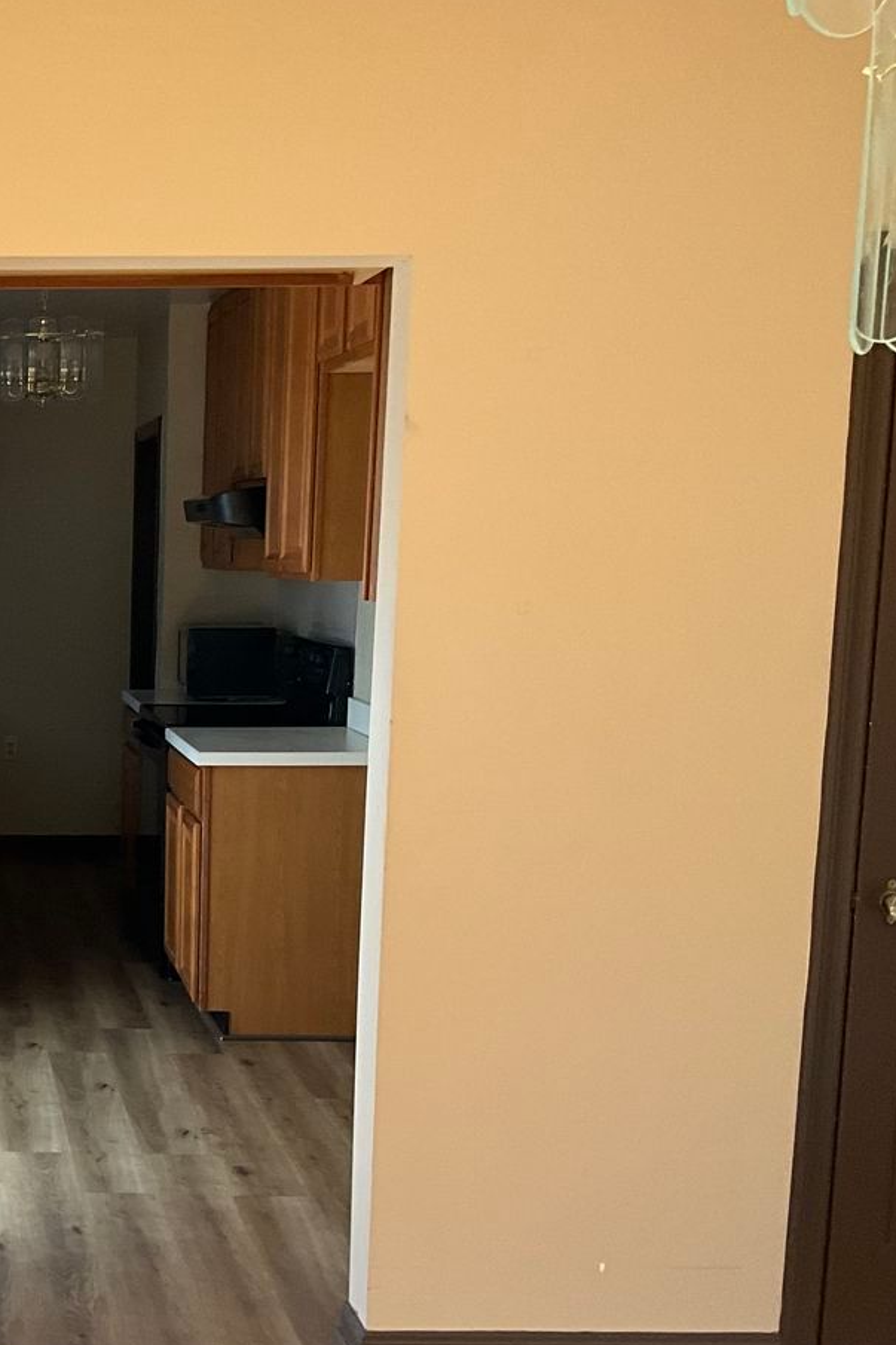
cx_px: -123
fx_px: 1867
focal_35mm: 50
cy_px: 821
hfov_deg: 24.9
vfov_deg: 39.4
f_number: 1.8
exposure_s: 1/104
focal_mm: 3
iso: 64
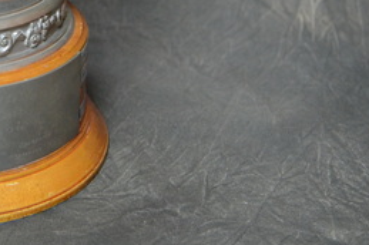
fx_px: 1136
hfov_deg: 17.9
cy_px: -31
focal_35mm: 111
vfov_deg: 12.1
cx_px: -26
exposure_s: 1/30
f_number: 2.8
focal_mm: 30
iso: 1600
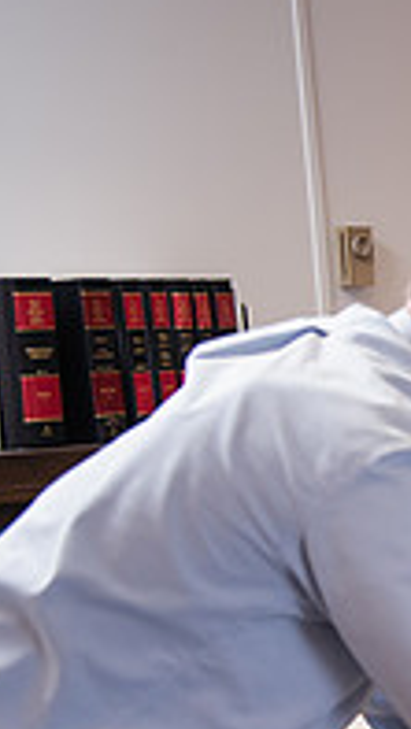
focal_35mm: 117
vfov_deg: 18.2
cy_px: 575
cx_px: 1044
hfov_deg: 9.1
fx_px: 2264
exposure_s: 1/160
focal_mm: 38
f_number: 3.2
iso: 800
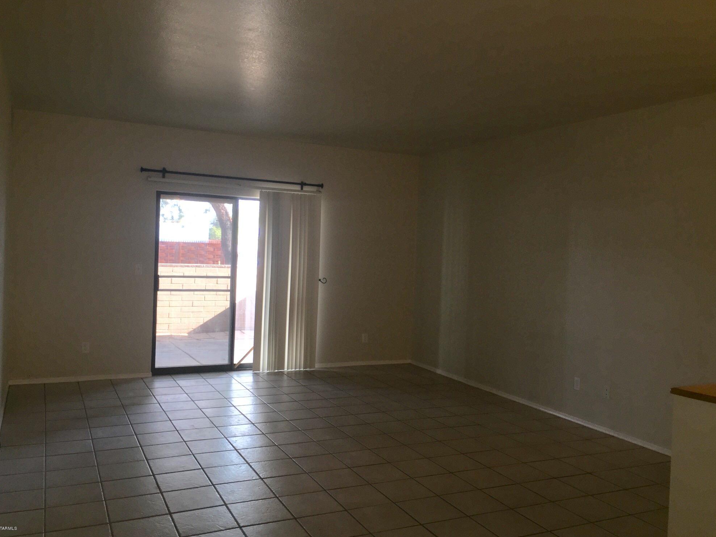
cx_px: 353
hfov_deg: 60.0
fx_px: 621
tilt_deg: -0.1
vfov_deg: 46.8
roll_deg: -2.3
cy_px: 269
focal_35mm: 30
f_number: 2.2
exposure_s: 1/32
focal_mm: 4.15
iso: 32
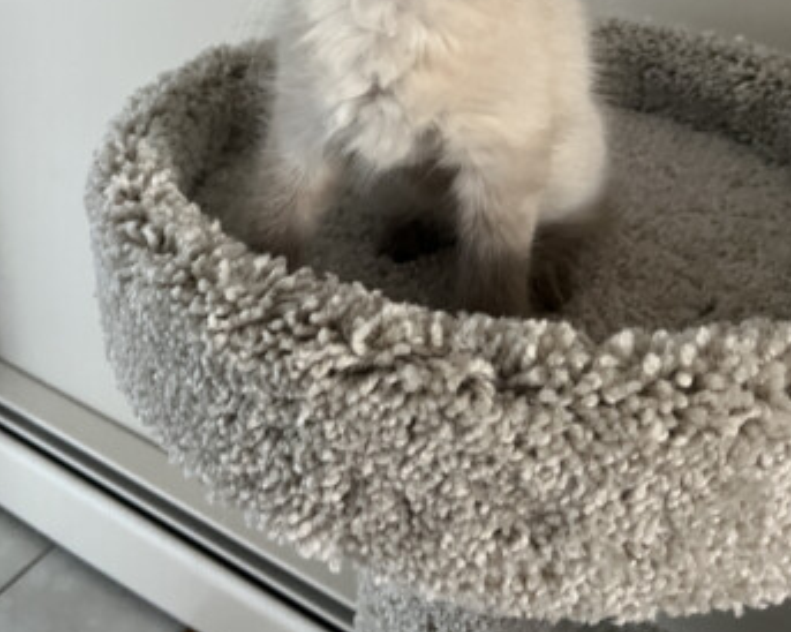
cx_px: 368
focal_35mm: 37
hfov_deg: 49.1
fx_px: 866
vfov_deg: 38.4
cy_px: 118
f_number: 1.6
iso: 500
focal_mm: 5.1
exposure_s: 1/40
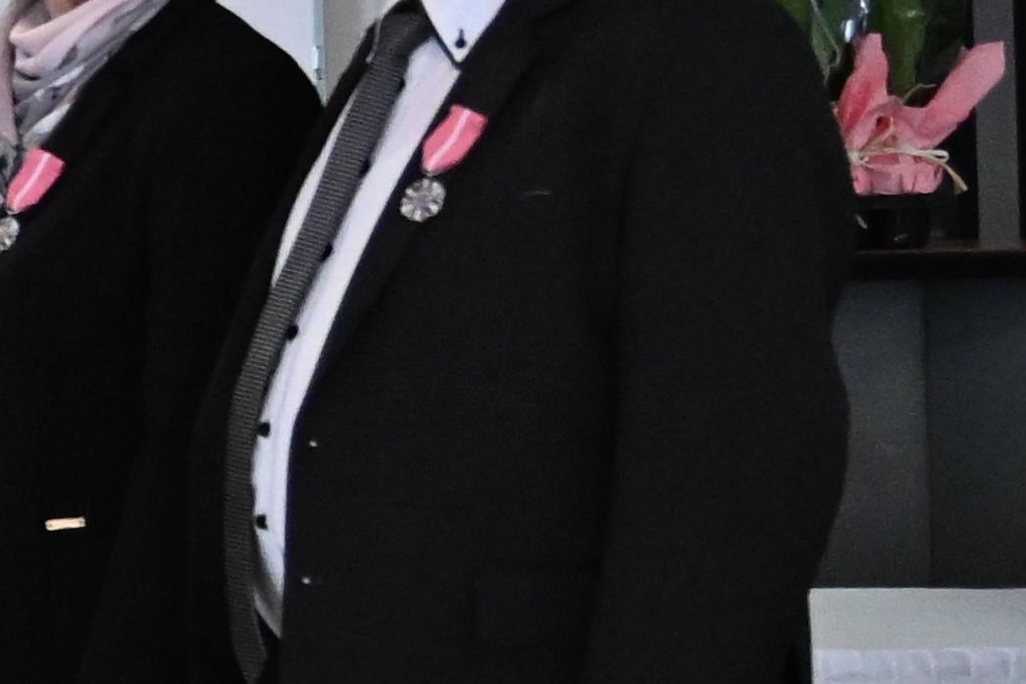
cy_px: 162
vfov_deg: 7.9
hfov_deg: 10.1
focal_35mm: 173
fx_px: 4941
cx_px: -1564
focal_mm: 21.5
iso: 3200
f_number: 3.5
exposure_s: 1/60
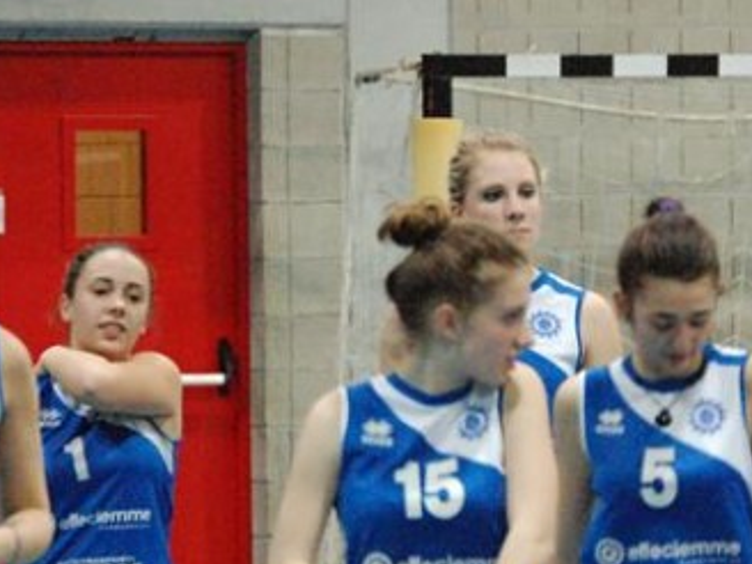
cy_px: 422
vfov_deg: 4.6
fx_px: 7017
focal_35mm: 323
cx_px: 387
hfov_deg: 6.1
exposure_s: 1/60
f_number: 4.8
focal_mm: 105
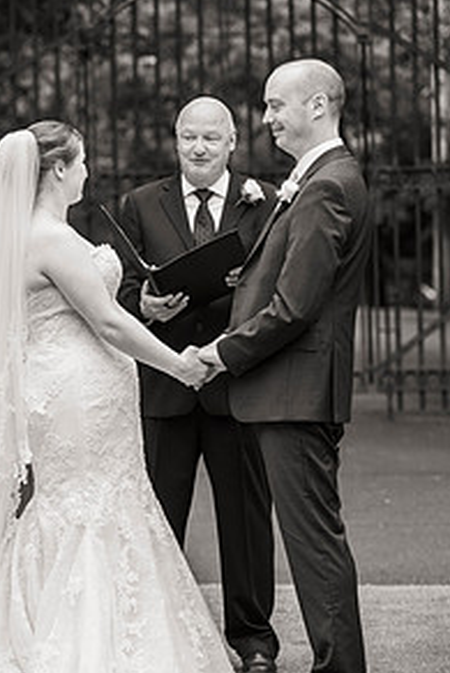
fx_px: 3464
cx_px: 150
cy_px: 251
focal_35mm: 185
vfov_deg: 11.1
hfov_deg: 7.4
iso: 800
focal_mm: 120
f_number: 4
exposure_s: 1/500
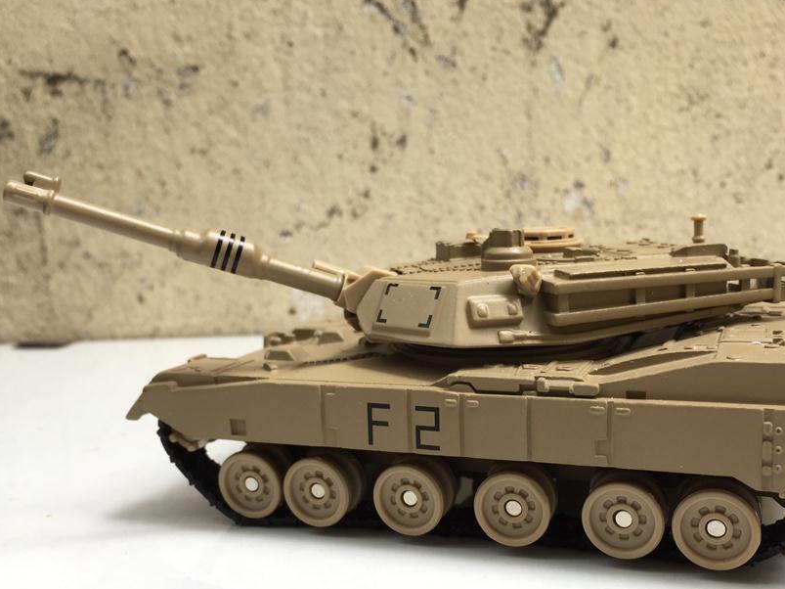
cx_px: 450
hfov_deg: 50.0
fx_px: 839
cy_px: 353
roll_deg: +0.3
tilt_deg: -12.0
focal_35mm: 37
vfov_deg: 38.5
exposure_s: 1/147
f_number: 2.2
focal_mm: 4.15
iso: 32
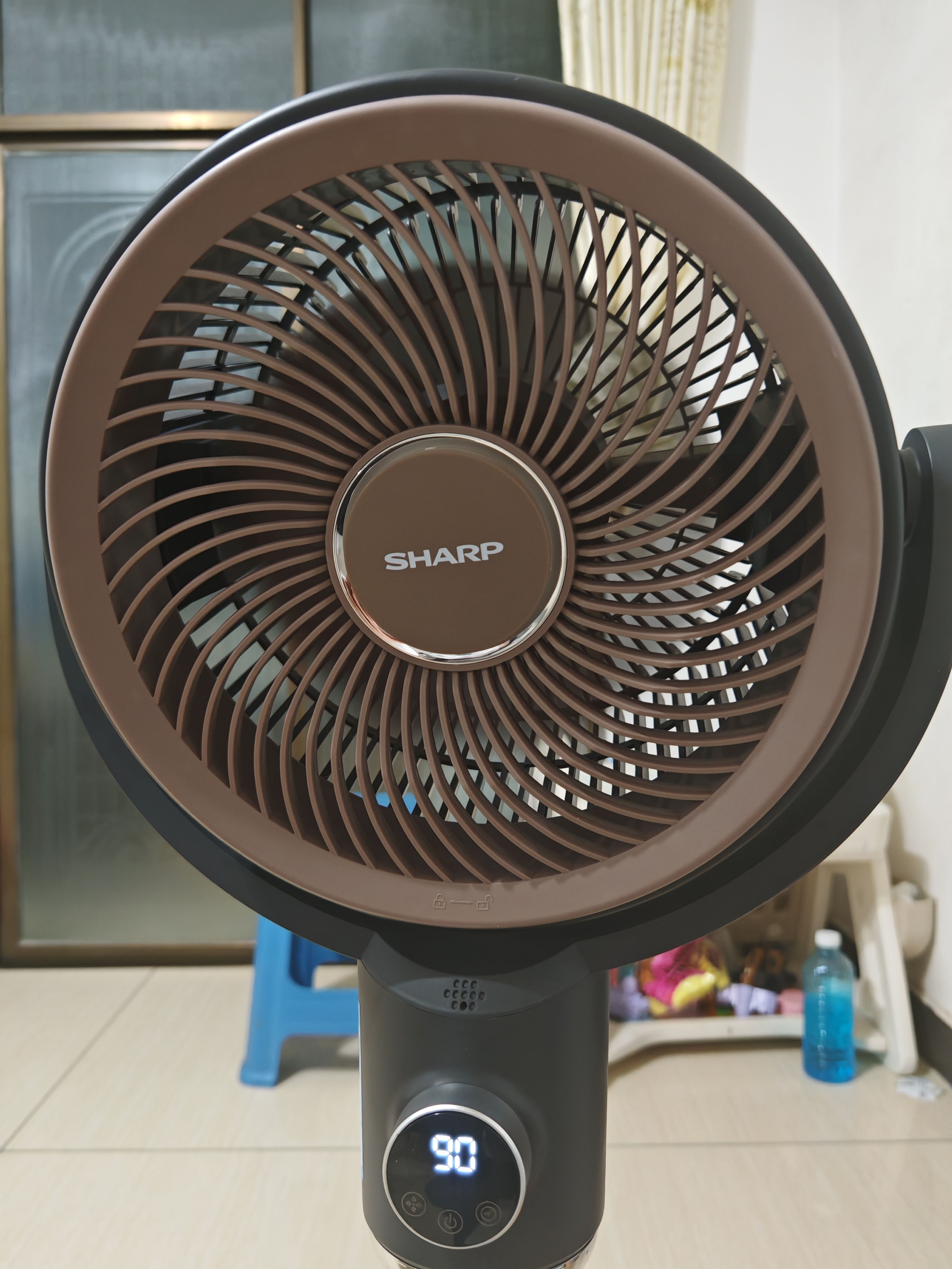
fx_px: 990
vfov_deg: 65.3
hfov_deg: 51.4
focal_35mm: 27
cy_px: 634
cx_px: 476
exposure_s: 1/33
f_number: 1.9
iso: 1250
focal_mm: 6.67
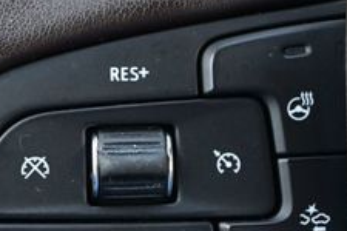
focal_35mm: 162
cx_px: 197
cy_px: 42
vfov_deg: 8.5
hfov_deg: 12.7
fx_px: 1561
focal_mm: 38
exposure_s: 1/60
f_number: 5.6
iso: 900
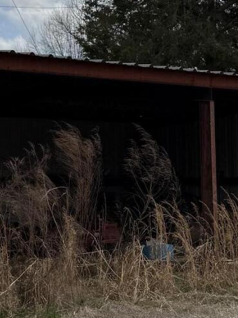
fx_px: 890
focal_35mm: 97
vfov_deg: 20.2
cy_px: 122
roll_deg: +0.7
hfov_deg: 15.2
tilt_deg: +3.3
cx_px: 81
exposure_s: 1/9091
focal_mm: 6.76
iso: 80
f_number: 1.78
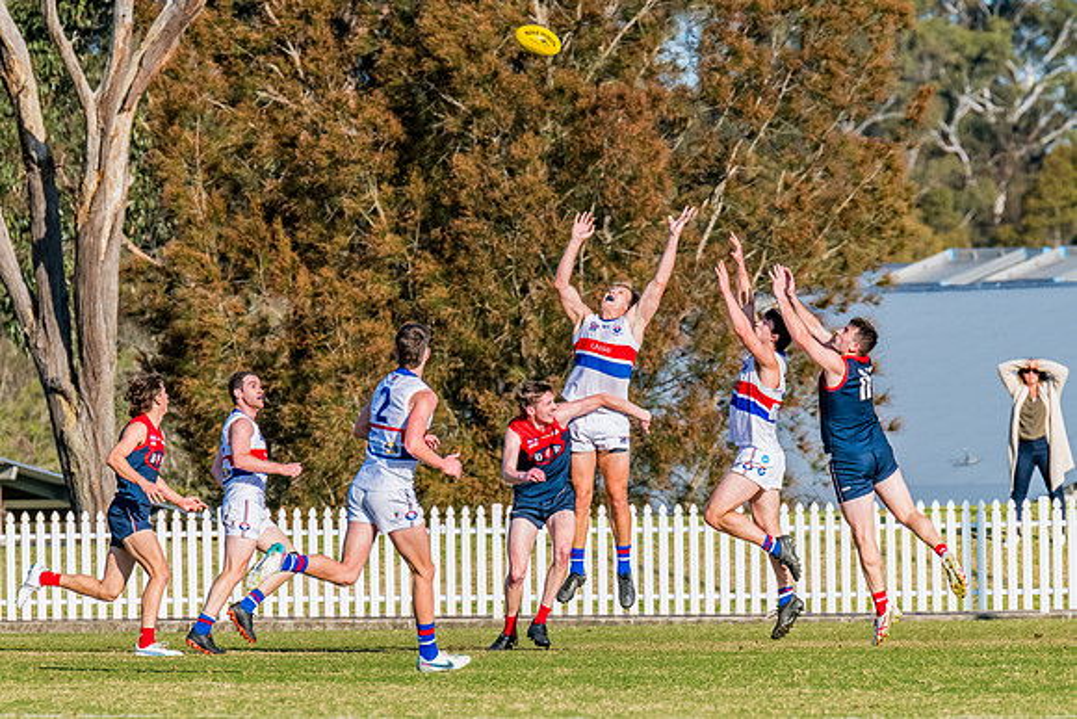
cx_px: 641
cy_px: 425
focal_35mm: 546
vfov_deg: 2.5
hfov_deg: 3.8
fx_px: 16328
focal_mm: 420
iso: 800
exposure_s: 1/1600
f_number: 11
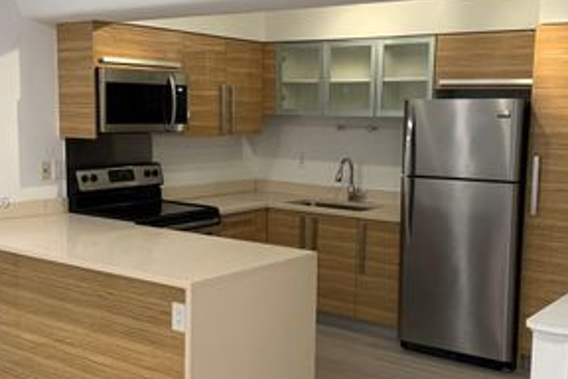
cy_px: 202
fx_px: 741
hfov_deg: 41.9
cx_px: 310
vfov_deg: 28.6
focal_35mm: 47
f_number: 1.8
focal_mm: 4.25
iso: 200
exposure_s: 1/60
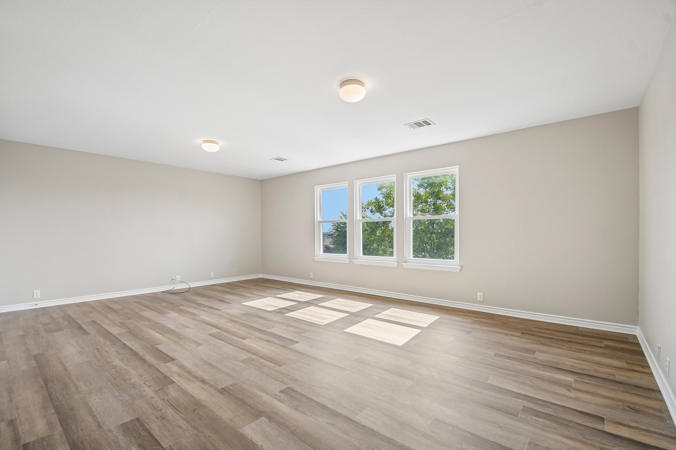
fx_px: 282
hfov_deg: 100.4
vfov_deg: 77.3
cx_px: 338
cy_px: 225
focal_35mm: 15
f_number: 8
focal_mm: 10
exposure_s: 1/50
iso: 400
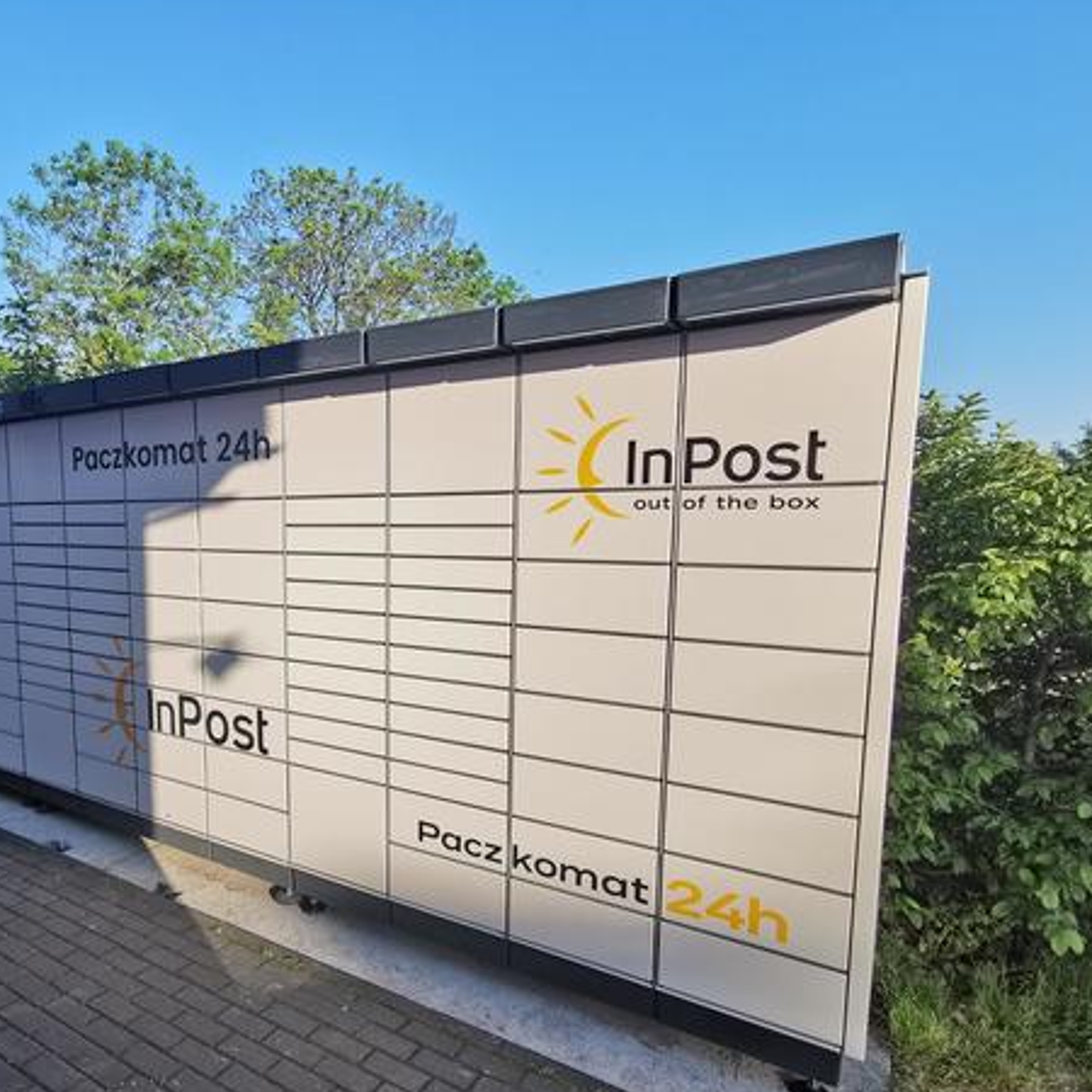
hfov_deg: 67.0
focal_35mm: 22
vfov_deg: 69.4
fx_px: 785
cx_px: 332
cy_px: 613
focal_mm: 2.35
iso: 50
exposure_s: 1/676
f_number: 2.2
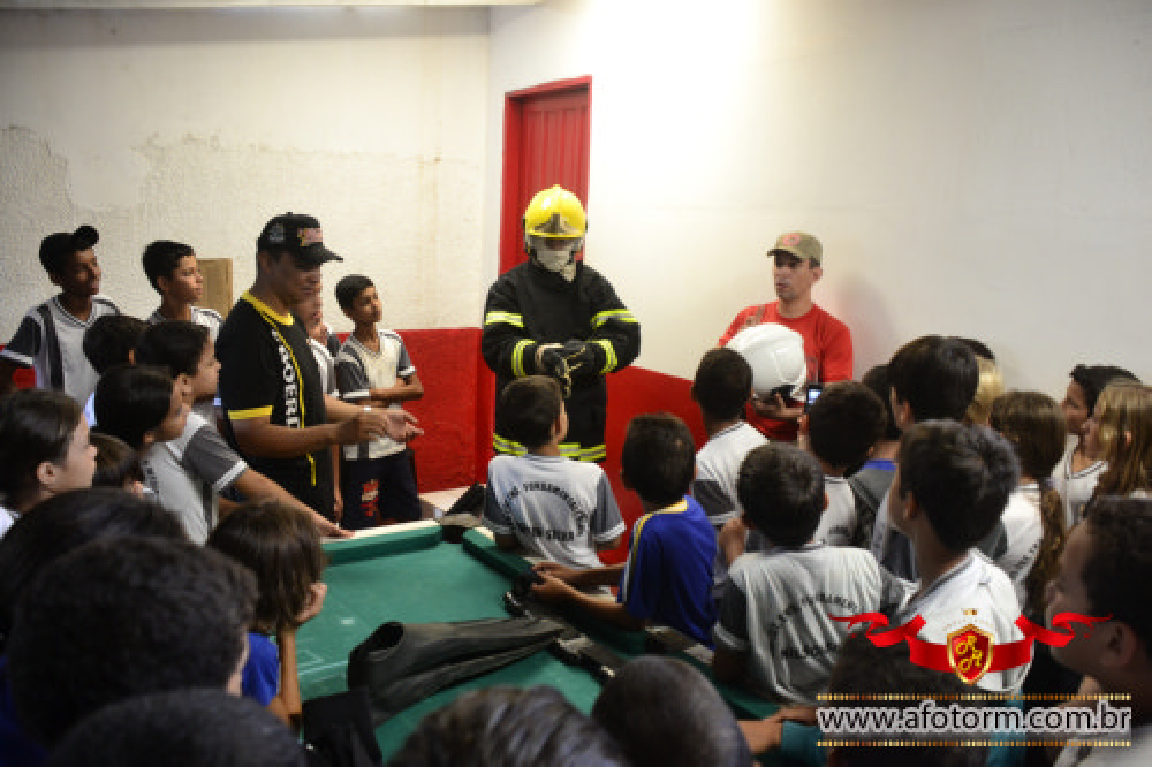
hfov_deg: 61.9
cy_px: 384
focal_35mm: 30
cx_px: 576
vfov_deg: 43.6
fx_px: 960
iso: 800
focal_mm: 20
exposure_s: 1/50
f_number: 3.5
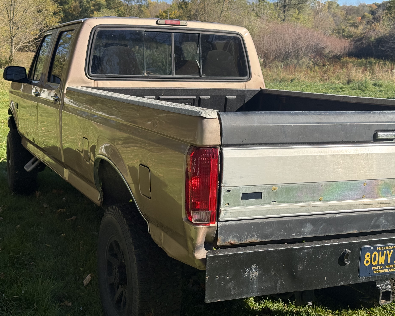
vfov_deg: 29.7
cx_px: 186
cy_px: 160
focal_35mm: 51
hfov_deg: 36.6
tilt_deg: -10.3
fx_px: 596
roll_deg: +2.4
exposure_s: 1/3226
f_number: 1.78
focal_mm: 6.76
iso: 80
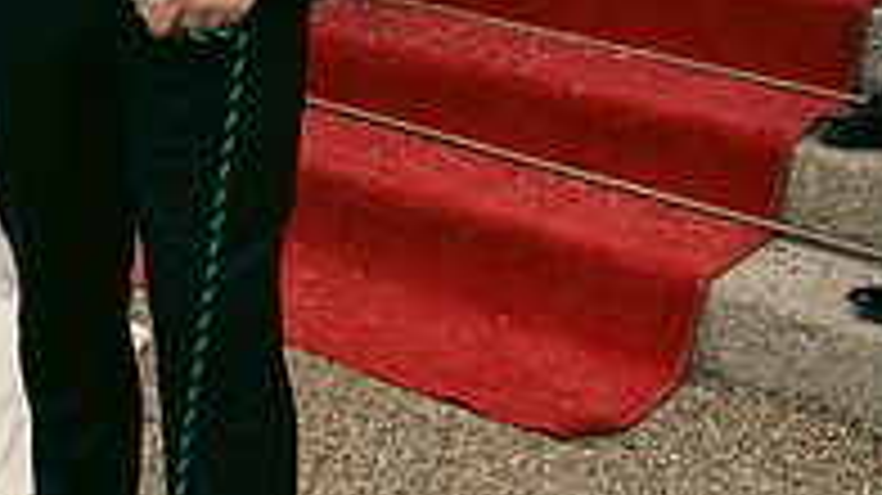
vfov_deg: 12.8
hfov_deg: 20.5
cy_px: -218
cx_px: -414
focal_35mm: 90
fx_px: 2104
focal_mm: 29
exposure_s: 1/640
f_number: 3.5
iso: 125
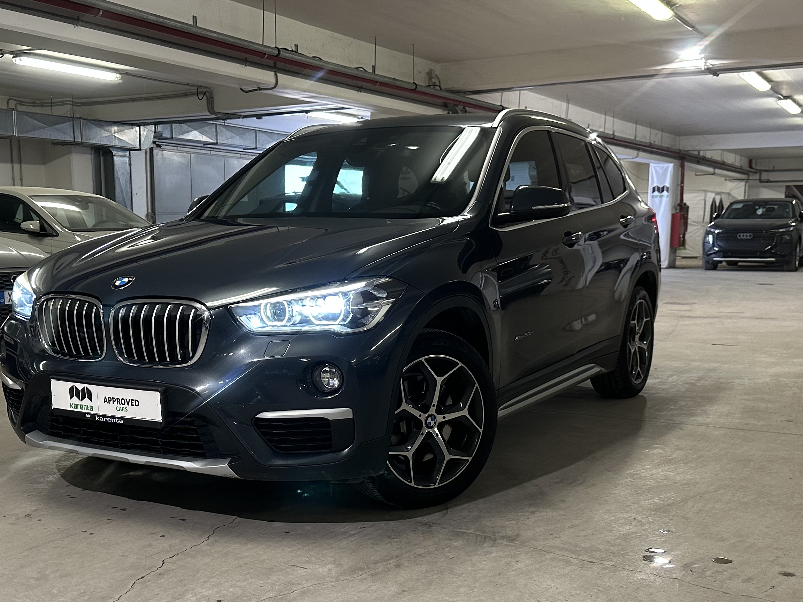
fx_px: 974
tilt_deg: -9.4
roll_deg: +0.3
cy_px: 382
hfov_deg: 44.5
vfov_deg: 34.1
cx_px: 316
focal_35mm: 42
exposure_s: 1/50
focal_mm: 6.86
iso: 200
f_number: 1.78
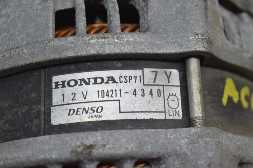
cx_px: 126
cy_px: 84
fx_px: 579
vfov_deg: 16.5
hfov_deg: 24.6
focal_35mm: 82
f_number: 5.6
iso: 720
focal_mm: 55
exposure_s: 1/60
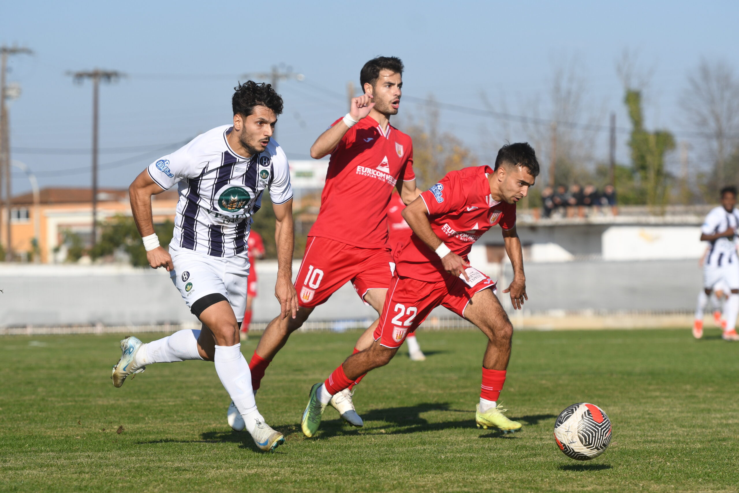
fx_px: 4311
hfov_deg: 9.8
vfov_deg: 6.5
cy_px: 246
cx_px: 370
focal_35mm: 210
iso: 200
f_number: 4
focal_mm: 140
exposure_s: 1/2500
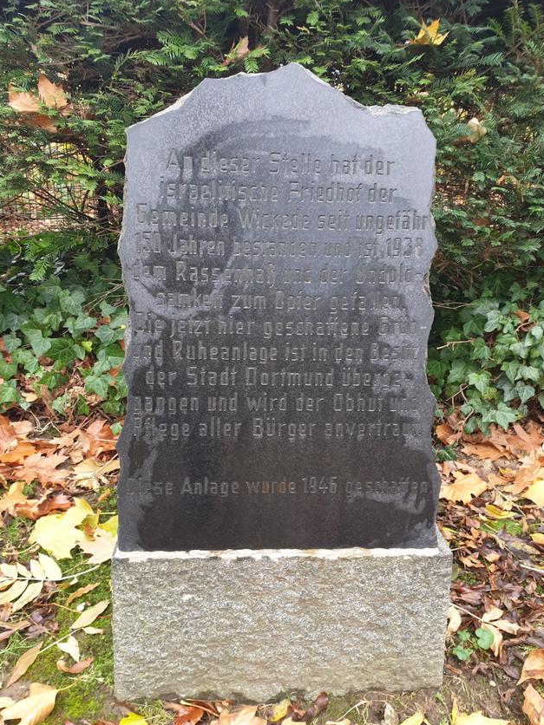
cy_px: 372
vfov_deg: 63.4
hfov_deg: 49.7
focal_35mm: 28
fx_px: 587
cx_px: 278
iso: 160
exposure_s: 1/50
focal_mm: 4.3
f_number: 2.4
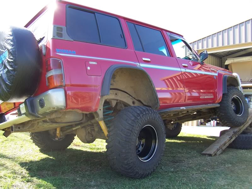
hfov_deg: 54.0
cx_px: 126
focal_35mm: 34
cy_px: 94
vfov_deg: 41.8
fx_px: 248
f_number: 2.7
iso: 80
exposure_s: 1/180
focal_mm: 5.6
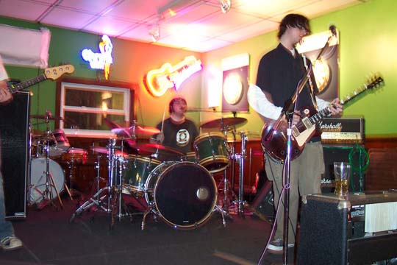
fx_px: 419
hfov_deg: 50.7
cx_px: 198
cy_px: 132
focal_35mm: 38
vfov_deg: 35.1
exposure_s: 1/4
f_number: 2.8
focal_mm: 8
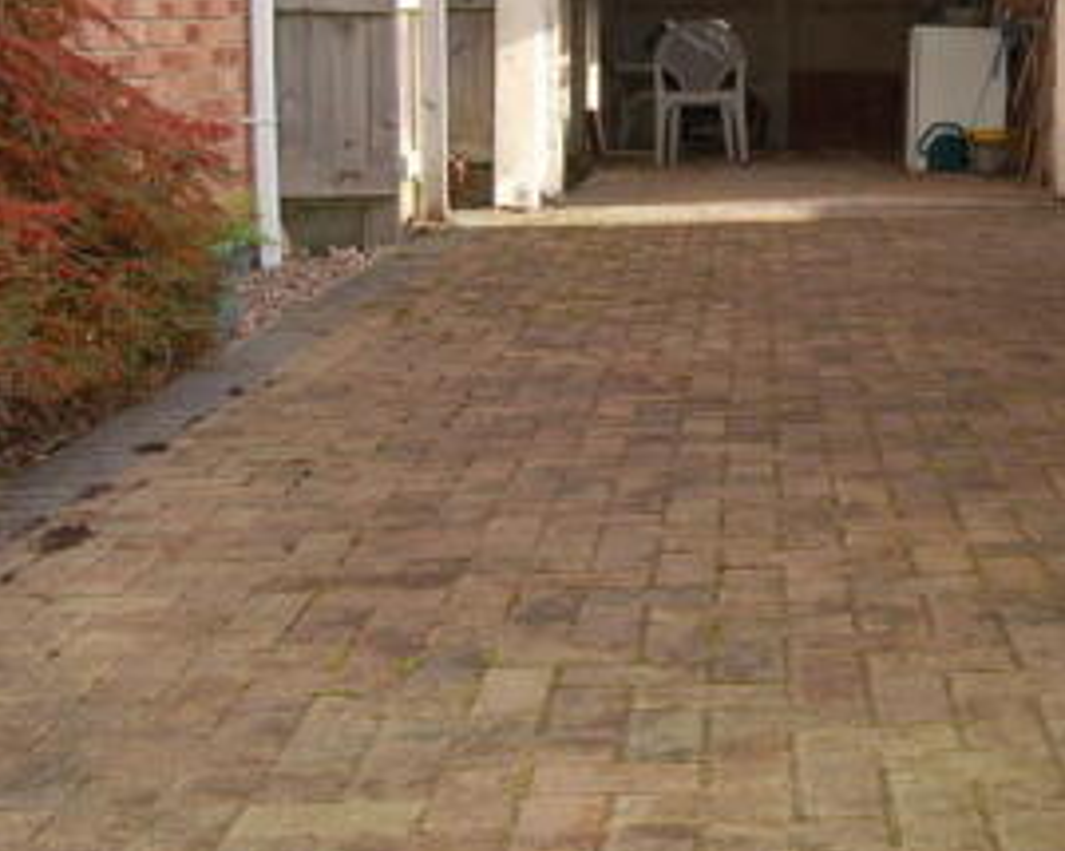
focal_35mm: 65
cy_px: 32
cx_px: 915
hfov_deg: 28.2
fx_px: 2053
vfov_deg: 22.6
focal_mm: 19
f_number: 5.6
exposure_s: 1/500
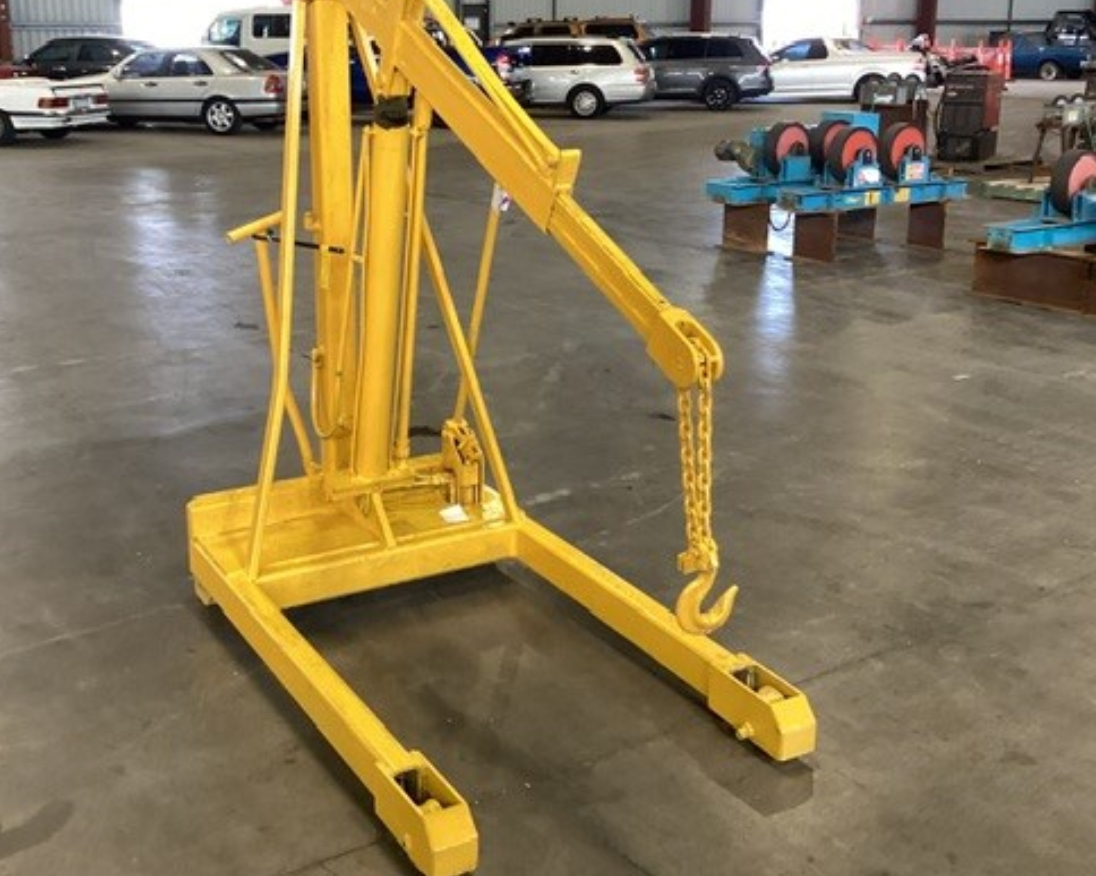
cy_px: 369
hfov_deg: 45.8
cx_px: 498
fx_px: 1297
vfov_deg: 37.2
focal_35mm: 40
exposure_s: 1/60
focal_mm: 3.3
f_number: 2.4
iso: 200
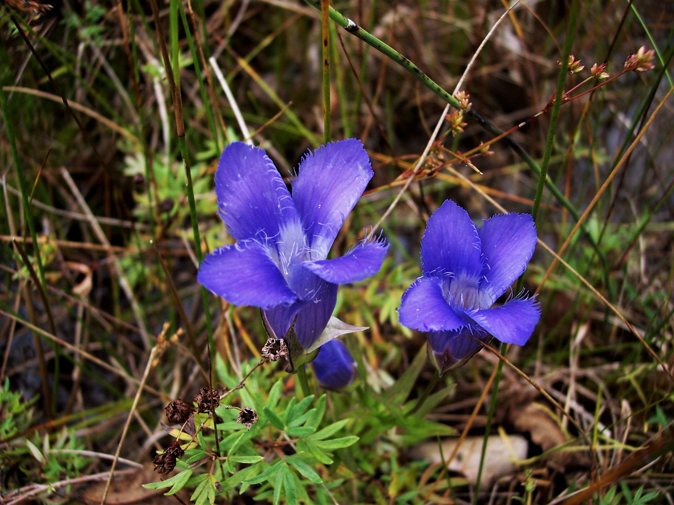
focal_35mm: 39
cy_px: 252
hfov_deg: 47.9
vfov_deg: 36.8
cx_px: 337
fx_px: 759
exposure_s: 1/125
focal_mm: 8
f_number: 3.4
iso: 100
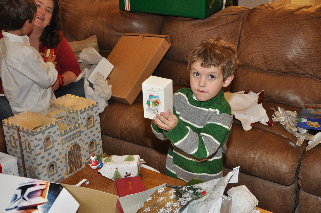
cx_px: 160
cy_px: 106
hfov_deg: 41.2
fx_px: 427
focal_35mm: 48
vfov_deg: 28.0
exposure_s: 1/60
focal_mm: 32
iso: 800
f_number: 4.2
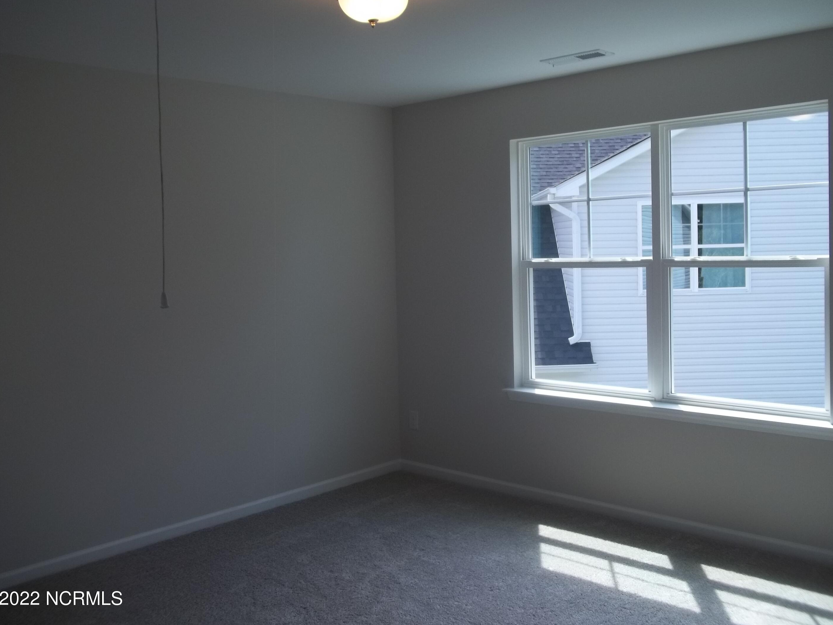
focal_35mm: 34
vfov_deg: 41.8
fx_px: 818
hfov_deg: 54.0
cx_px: 426
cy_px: 297
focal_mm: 5.7
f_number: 2.9
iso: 64
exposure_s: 1/200
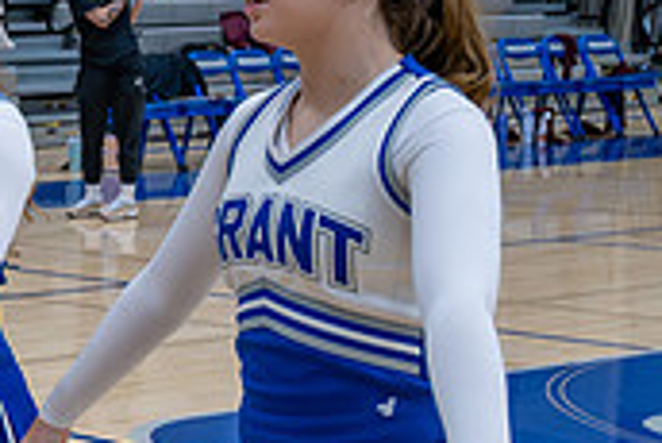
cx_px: -565
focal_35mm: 140
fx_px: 2577
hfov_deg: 13.1
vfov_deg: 9.8
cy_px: 269
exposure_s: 1/400
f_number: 4.5
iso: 5000
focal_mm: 31
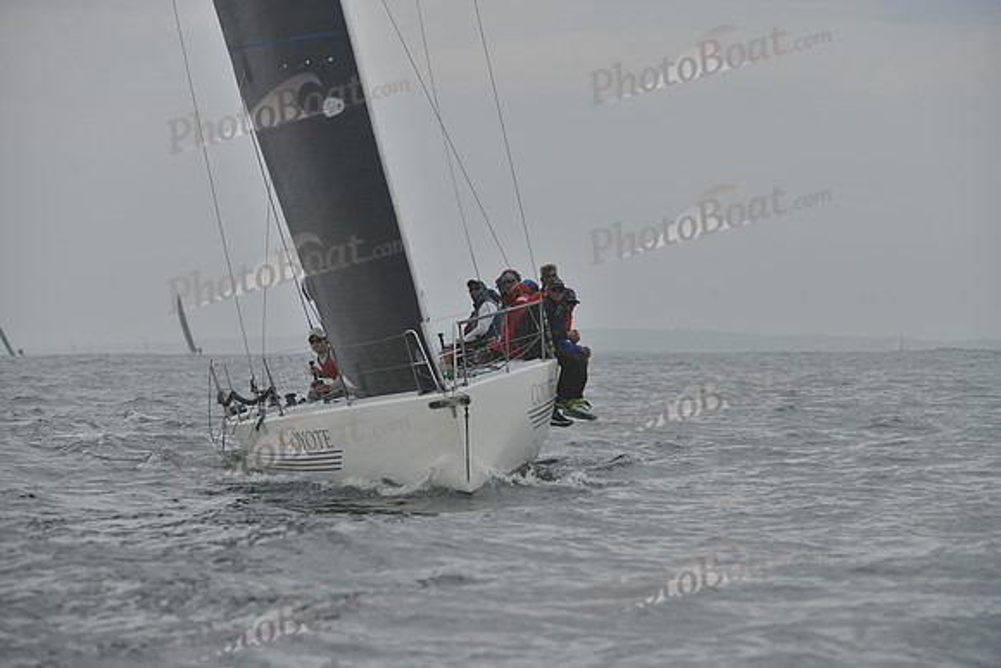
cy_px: 334
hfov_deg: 10.3
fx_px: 5562
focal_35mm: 200
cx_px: 500
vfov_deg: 6.9
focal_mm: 200
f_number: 6.3
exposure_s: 1/800
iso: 280
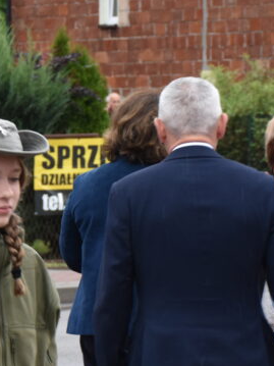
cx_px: -332
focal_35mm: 241
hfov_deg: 6.0
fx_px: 2545
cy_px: 306
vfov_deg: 8.2
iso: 400
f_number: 6.3
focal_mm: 50
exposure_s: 1/160
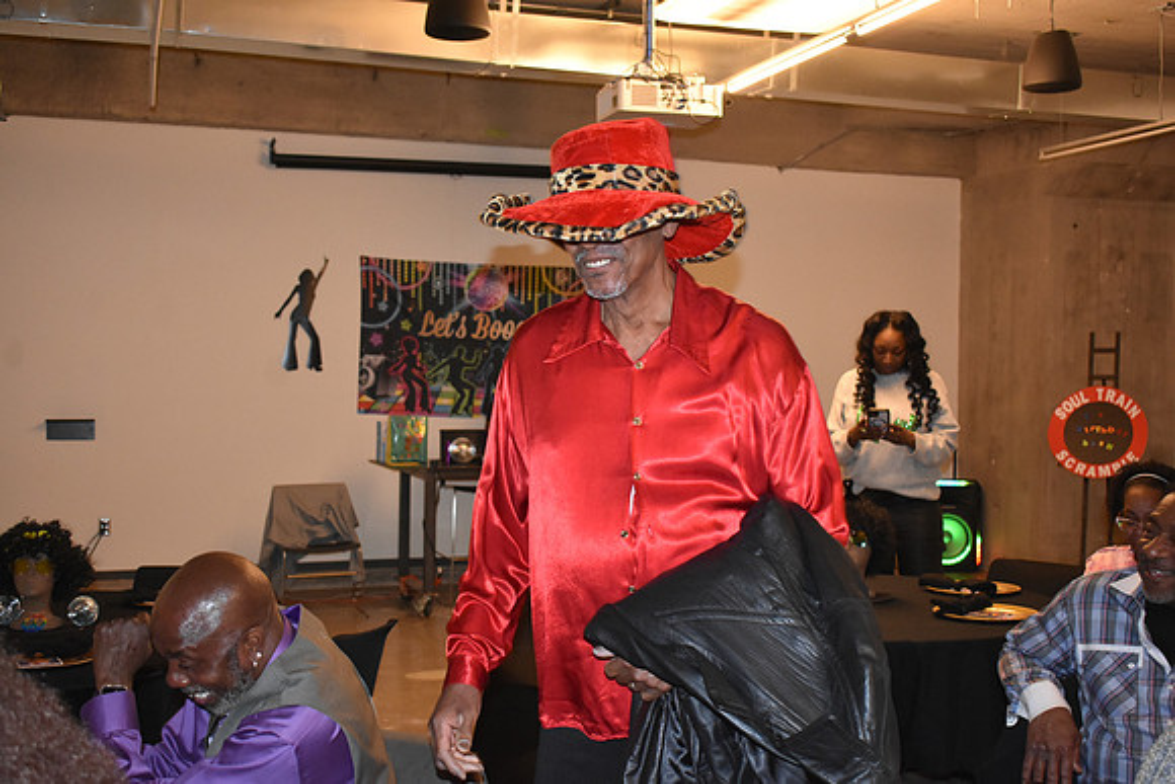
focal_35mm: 45
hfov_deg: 43.6
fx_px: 1469
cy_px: 392
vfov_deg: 29.9
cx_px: 588
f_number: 4.2
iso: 2800
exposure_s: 1/60
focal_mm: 30
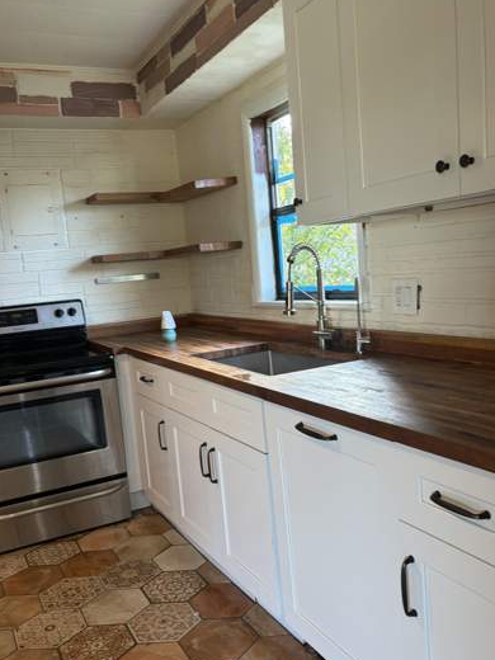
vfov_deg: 56.8
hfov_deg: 44.2
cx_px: 241
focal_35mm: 32
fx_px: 610
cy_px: 352
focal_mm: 5.96
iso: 125
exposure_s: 1/60
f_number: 1.6
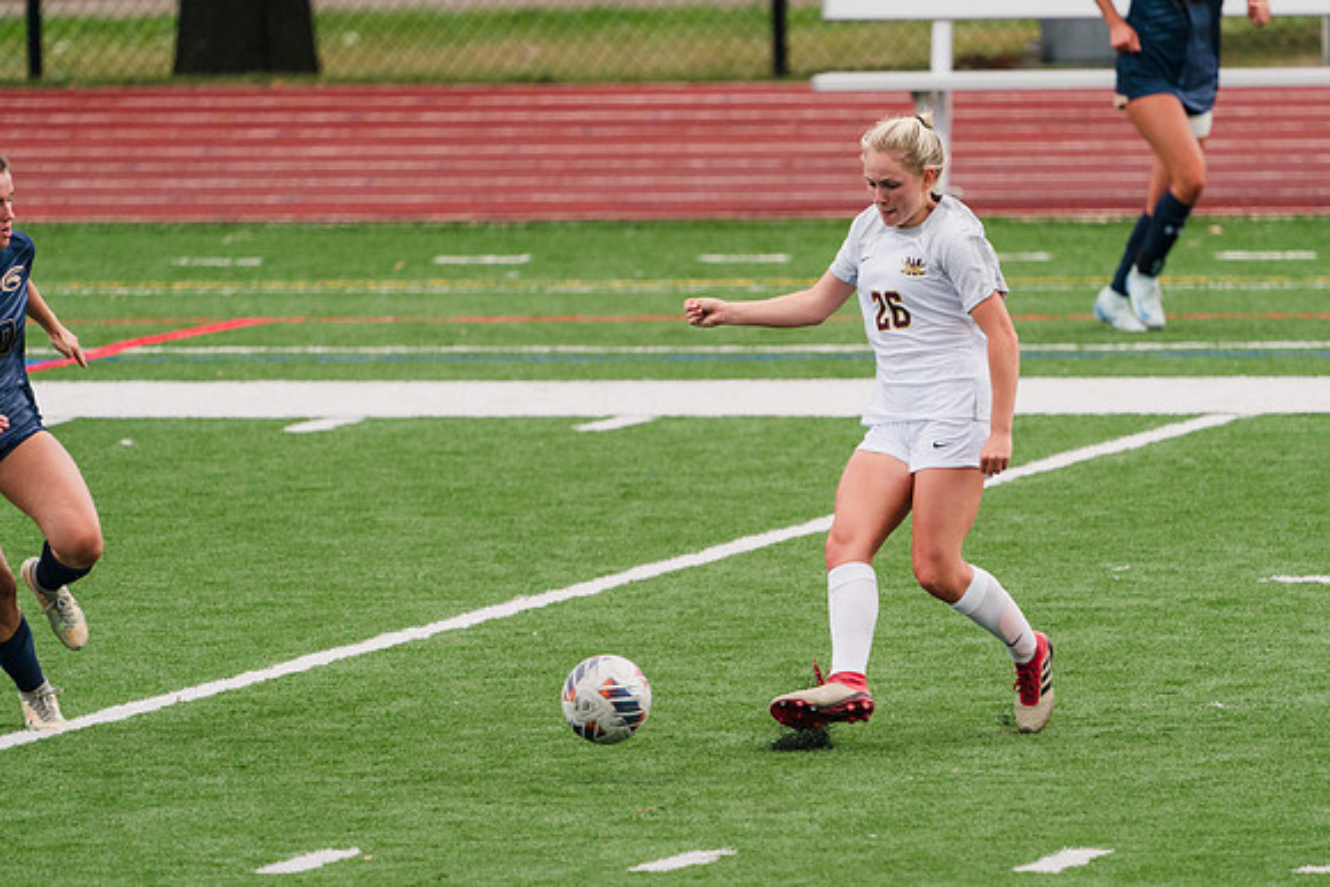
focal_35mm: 711
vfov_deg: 1.9
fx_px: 26257
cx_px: 764
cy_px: 479
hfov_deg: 2.9
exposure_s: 1/1600
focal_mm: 600
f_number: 6.3
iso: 800
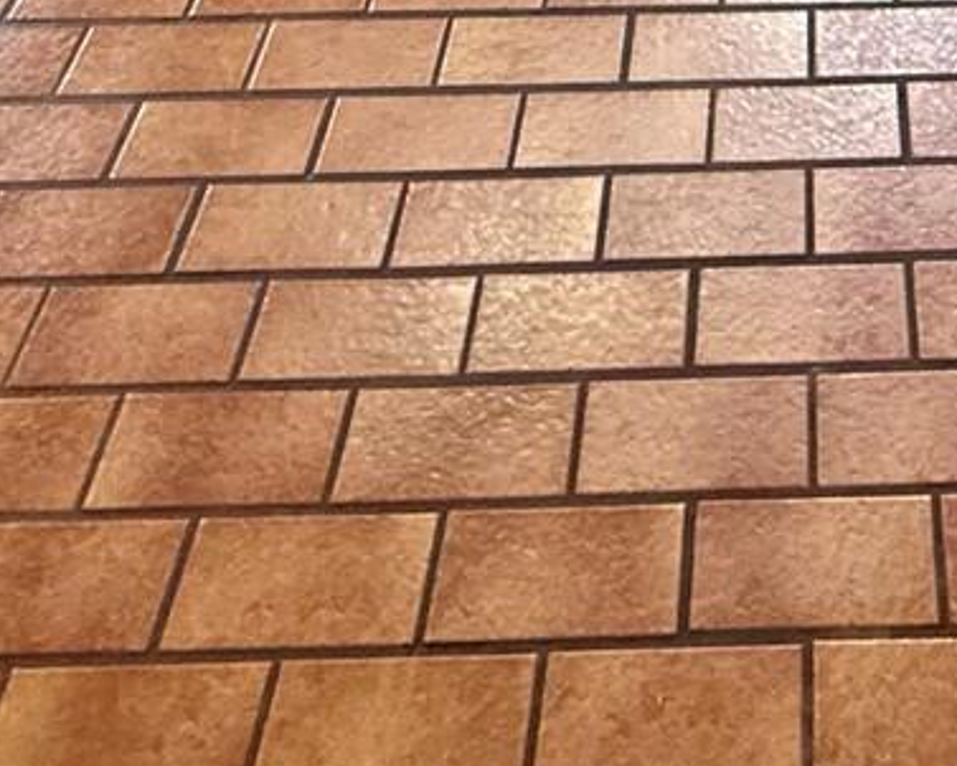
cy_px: -682
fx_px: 1644
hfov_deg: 31.0
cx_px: 853
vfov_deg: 18.8
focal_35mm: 58
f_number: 2.2
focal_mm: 2.22
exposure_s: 1/60
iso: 400
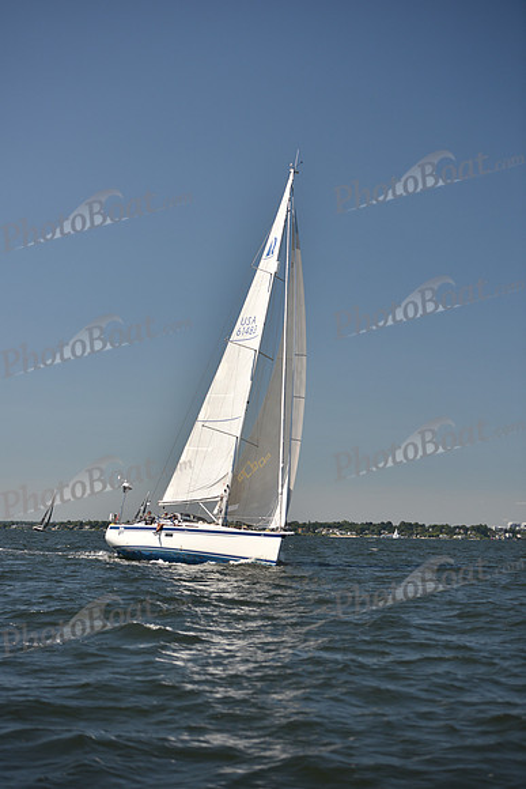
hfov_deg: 19.5
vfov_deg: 28.8
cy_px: 394
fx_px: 1533
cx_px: 263
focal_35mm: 70
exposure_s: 1/1600
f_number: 3.5
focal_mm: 70
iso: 250
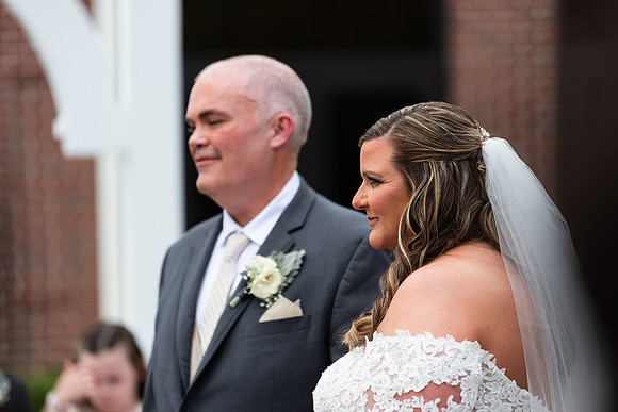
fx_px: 3434
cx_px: 309
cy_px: 206
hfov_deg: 10.3
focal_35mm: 200
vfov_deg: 6.9
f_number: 2.8
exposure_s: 1/800
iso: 64
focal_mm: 200
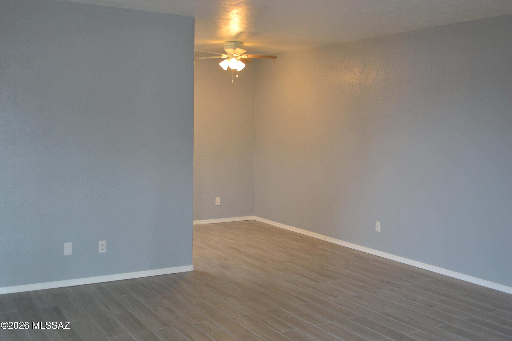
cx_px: 256
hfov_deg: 53.1
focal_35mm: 36
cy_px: 170
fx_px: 512
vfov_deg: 36.9
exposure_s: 1/50
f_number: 4
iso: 400
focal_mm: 24
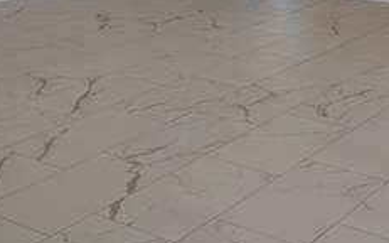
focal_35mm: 113
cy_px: -125
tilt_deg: -3.6
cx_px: 152
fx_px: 1197
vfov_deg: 11.1
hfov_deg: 18.4
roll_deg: -0.3
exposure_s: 1/196
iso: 100
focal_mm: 6.76
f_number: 1.78
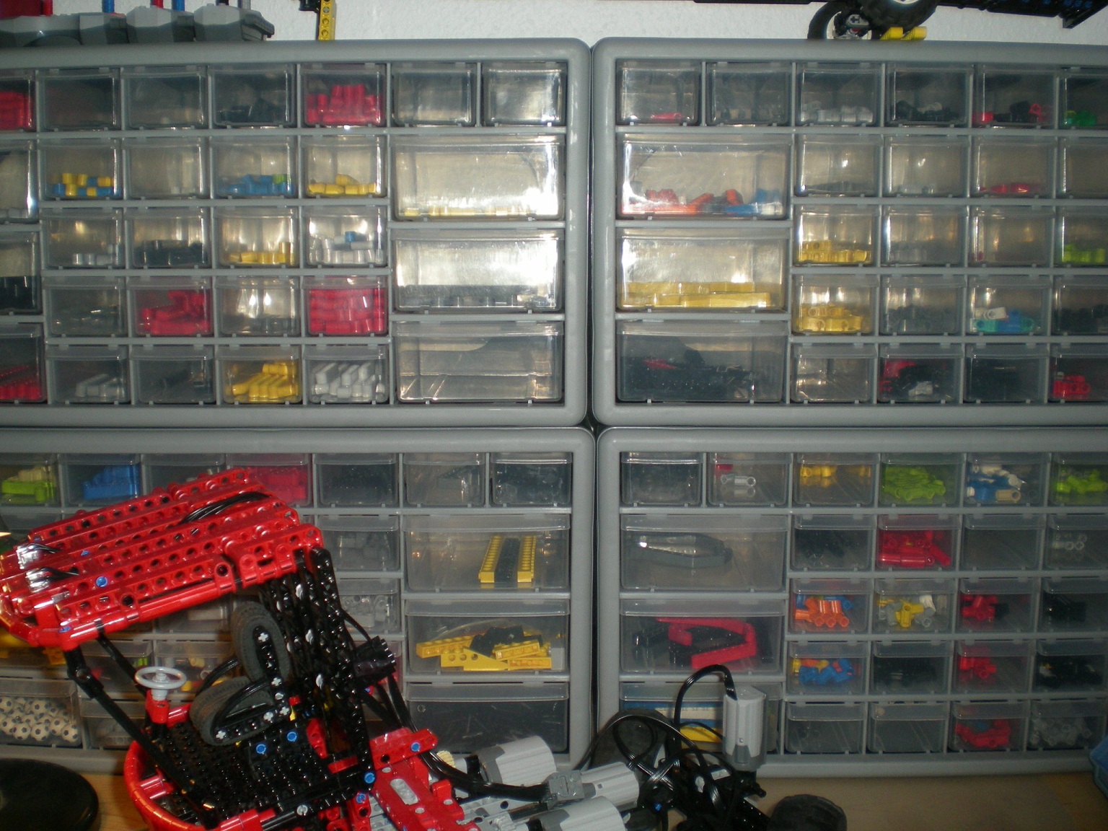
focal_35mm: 38
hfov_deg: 49.0
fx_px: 1216
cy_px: 416
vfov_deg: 37.7
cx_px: 554
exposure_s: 1/60
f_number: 3.1
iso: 100
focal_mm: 6.3
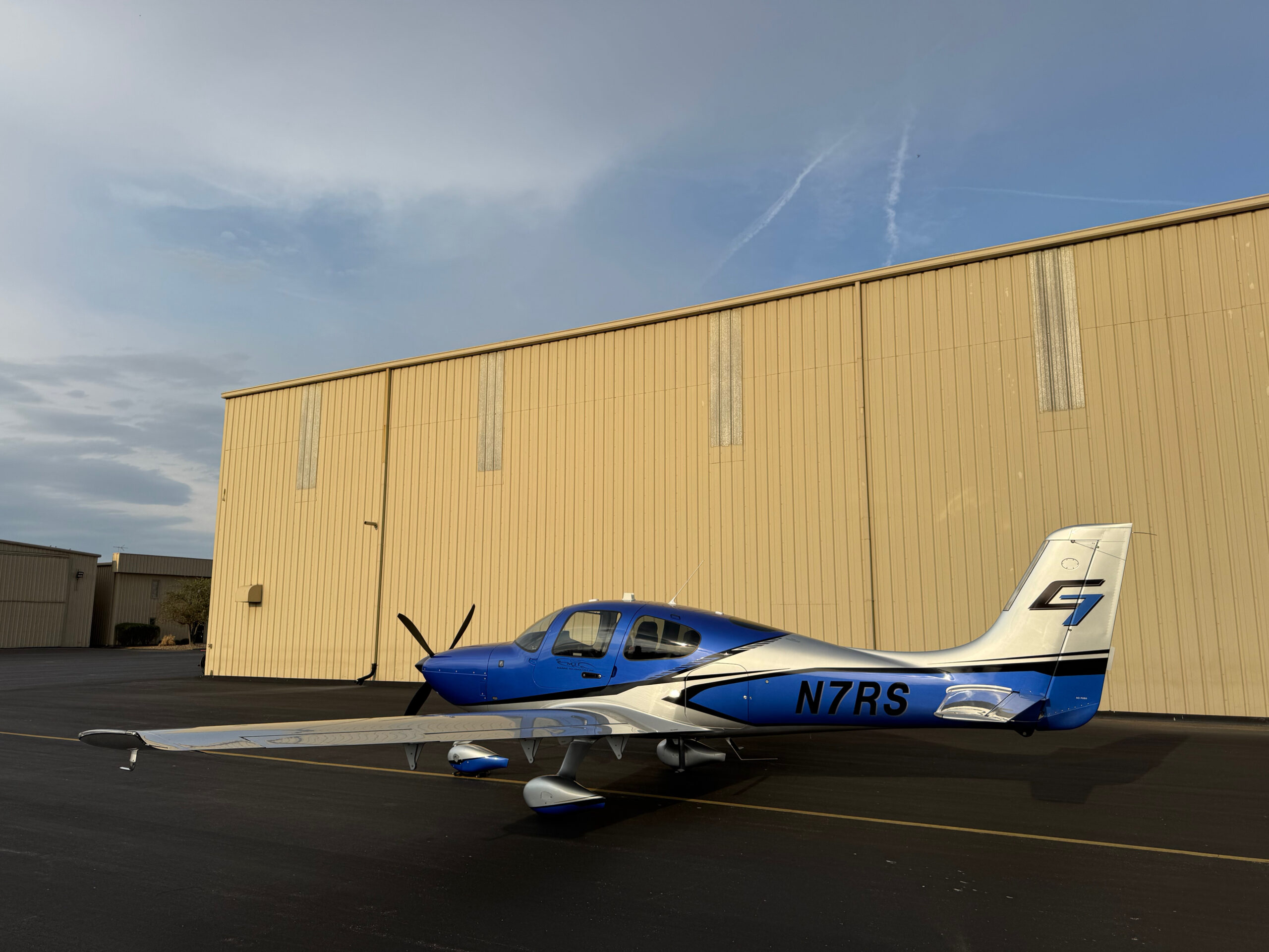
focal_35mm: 24
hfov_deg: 71.6
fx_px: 880
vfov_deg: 56.8
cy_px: 476
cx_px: 634
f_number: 1.78
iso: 80
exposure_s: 1/4049
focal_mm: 6.76
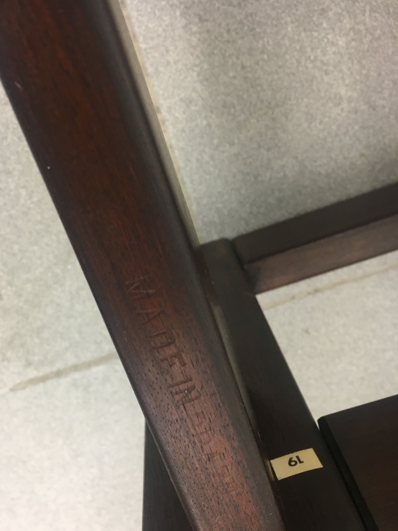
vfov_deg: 53.7
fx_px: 521
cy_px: 305
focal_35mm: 34
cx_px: 169
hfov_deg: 41.7
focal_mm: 4.15
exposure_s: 1/33
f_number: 2.2
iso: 125
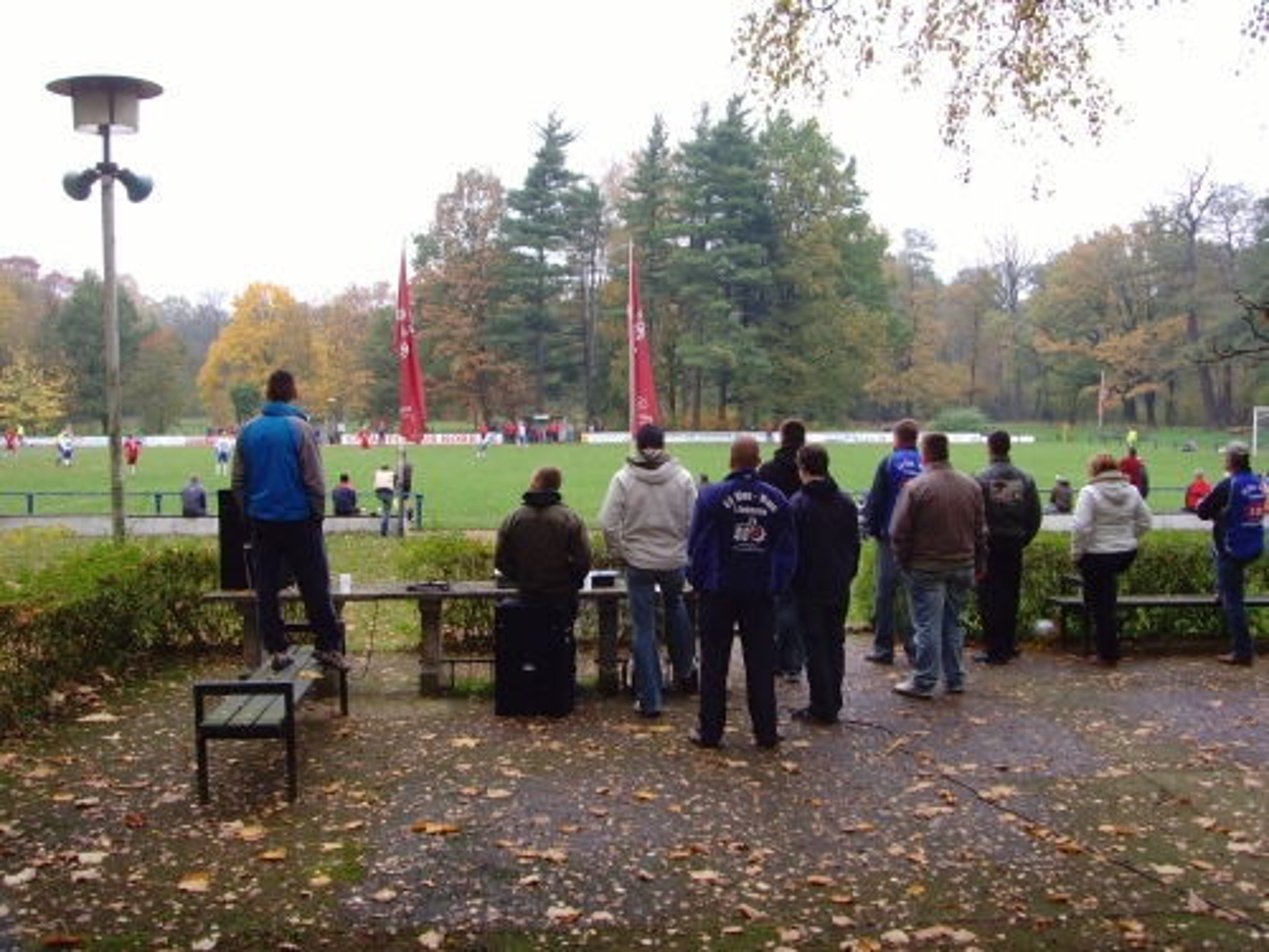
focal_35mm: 39
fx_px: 1430
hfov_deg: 47.9
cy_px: 476
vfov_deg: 36.8
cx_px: 634
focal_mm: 6.6
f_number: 3.5
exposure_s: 1/90
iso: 100
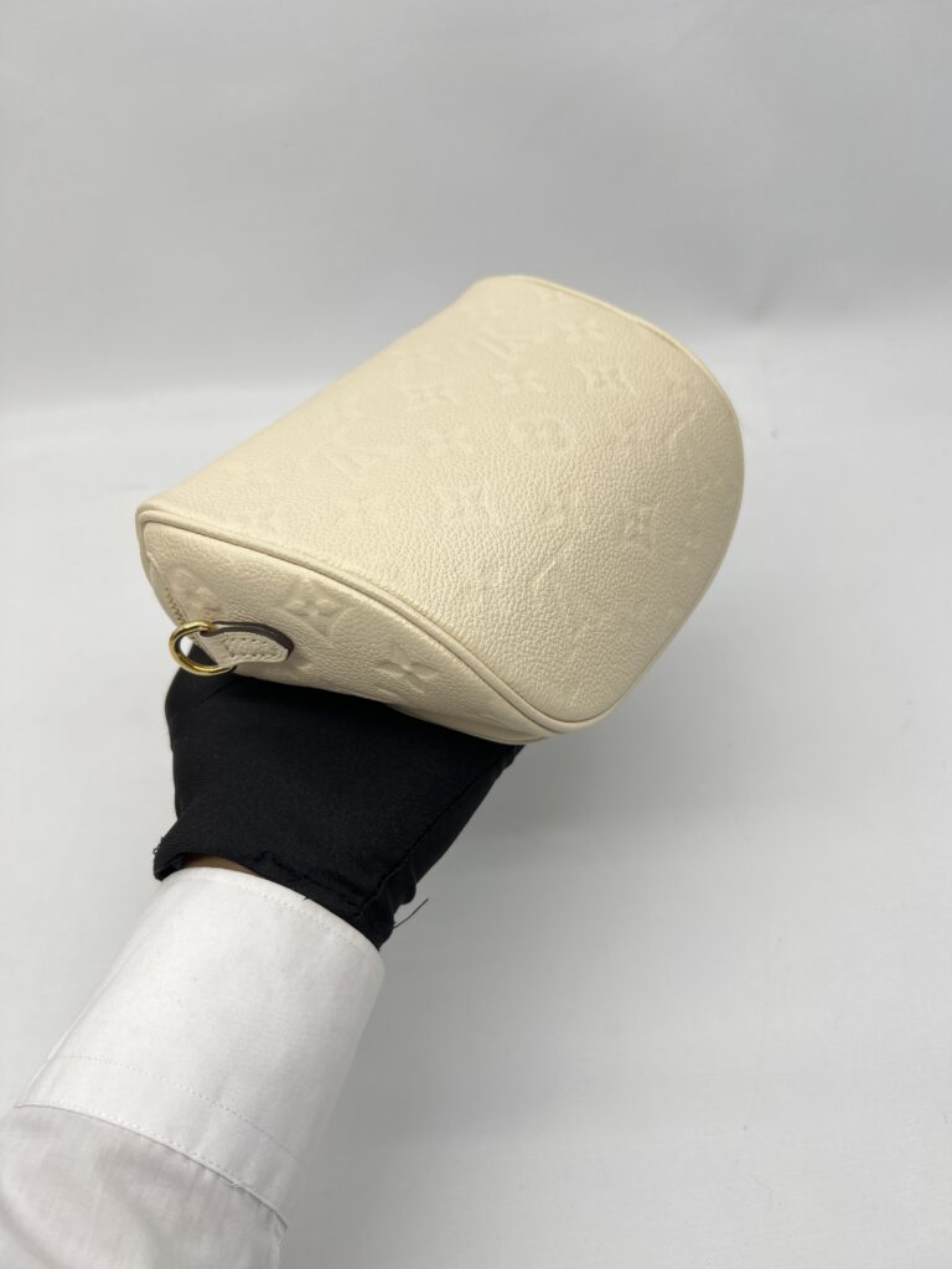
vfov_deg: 67.3
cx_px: 476
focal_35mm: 26
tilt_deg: -46.1
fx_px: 953
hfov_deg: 53.1
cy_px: 634
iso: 40
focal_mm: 5.7
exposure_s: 1/164
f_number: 1.5
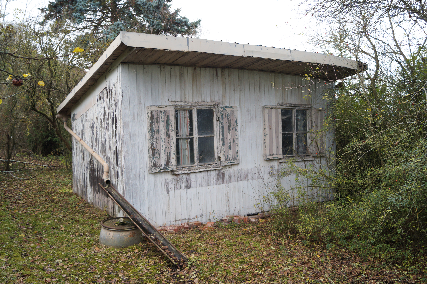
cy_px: 142
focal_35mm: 30
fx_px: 356
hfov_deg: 62.0
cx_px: 214
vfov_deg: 43.6
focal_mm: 20
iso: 160
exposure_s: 1/160
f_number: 4
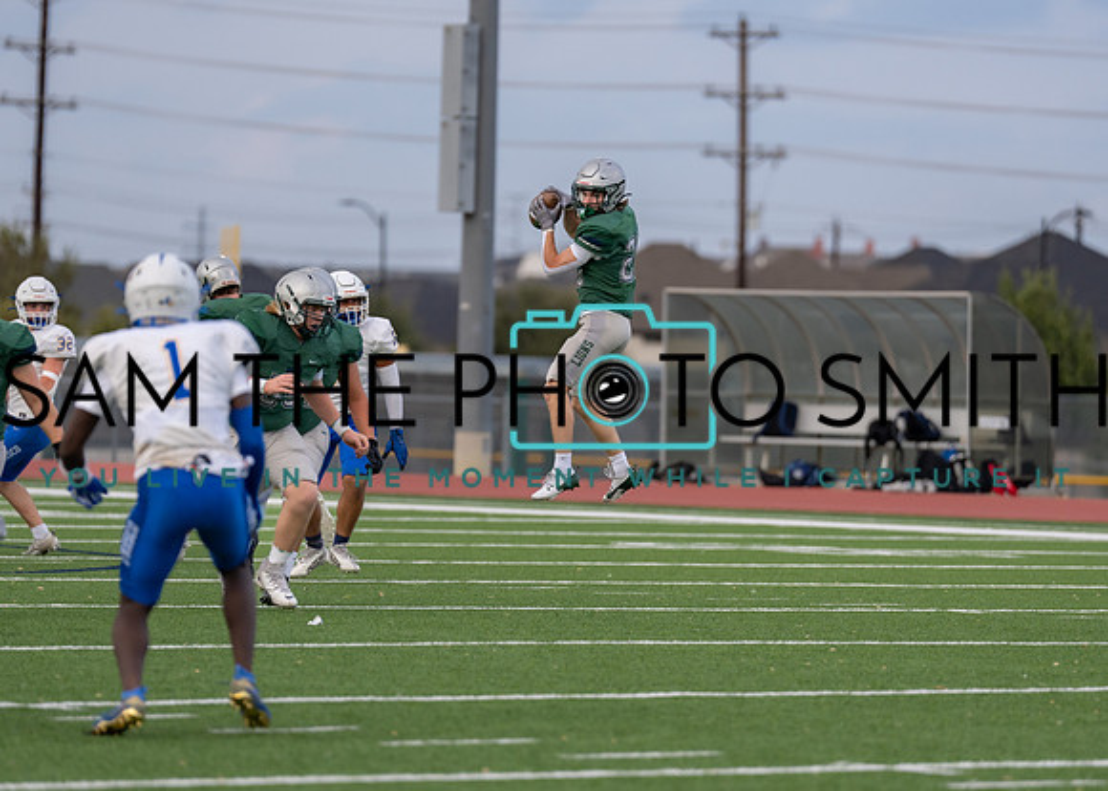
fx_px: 9329
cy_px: 392
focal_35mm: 297
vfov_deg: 4.9
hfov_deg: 6.8
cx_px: 592
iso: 250
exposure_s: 1/1250
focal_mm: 200
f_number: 2.8
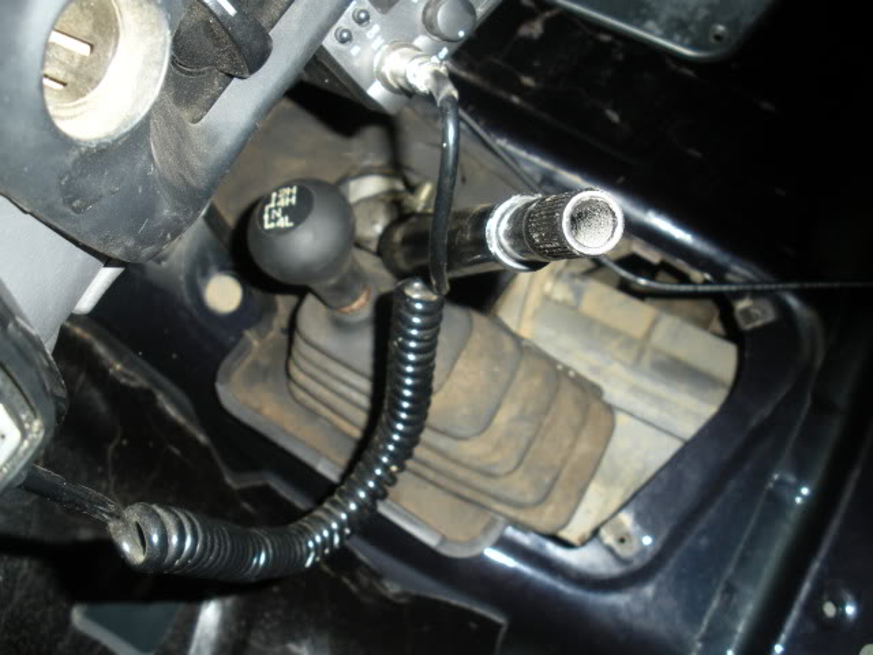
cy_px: 328
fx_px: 908
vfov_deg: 39.7
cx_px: 436
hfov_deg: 51.4
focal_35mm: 36
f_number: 3.5
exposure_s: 1/60
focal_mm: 6.3
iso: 83
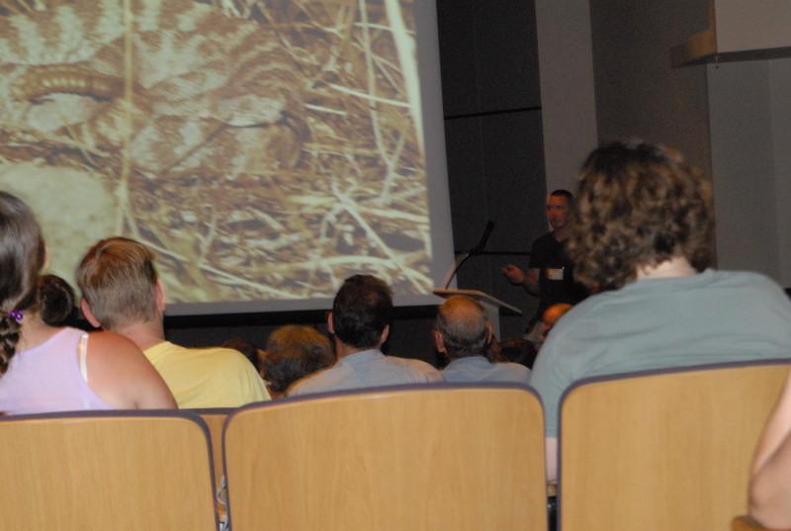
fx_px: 2180
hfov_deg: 20.6
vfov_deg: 13.9
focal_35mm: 99
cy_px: 266
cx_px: 396
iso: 1600
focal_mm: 66
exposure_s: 1/30
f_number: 5.6
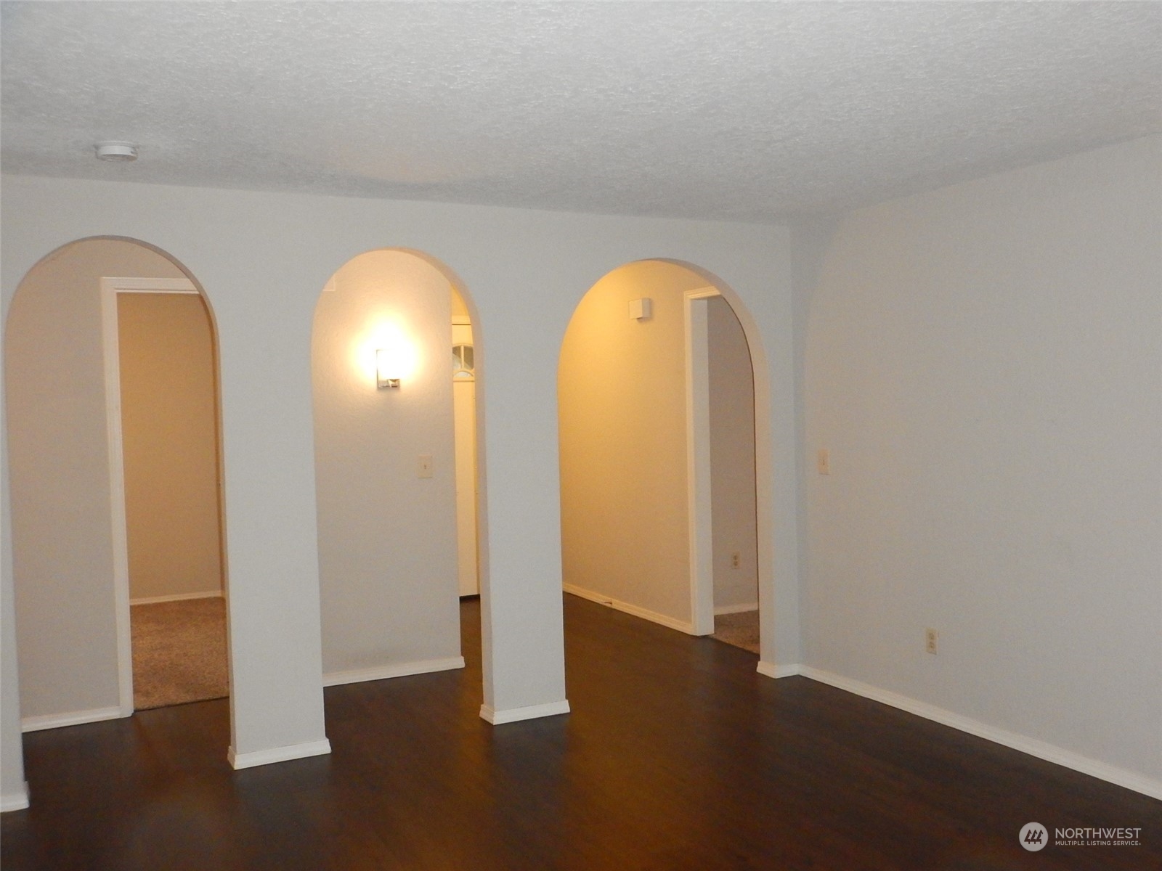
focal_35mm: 31
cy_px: 436
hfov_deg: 58.4
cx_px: 581
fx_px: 1041
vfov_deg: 45.4
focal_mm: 5.6
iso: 800
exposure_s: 1/30
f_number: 4.2
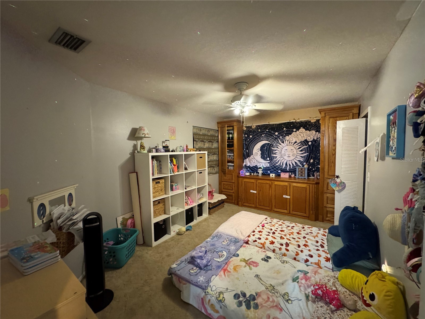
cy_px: 160
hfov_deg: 102.1
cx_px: 212
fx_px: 172
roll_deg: +0.1
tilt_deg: -3.9
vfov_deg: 85.7
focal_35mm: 14
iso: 1250
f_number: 2.2
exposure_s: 1/60
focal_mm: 2.22
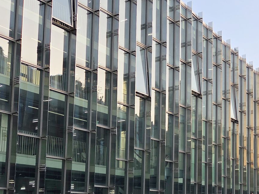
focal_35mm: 53
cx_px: 242
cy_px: 176
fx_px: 397
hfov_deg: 33.9
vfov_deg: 26.6
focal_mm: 5.4
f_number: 1.8
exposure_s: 1/1050
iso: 80
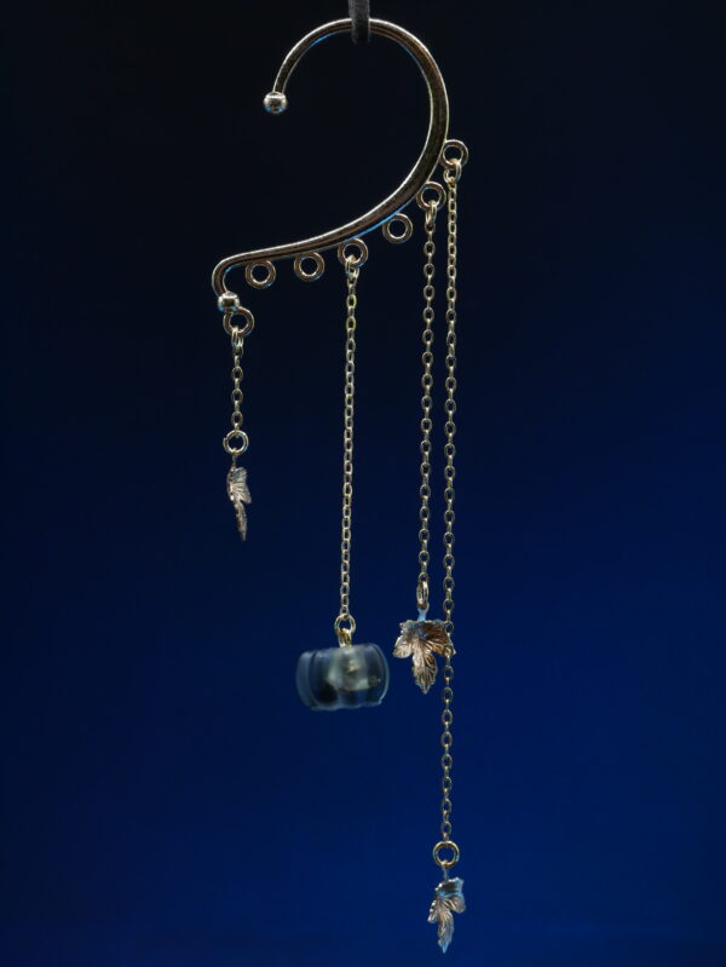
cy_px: 484
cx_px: 363
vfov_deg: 32.2
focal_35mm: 60
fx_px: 1676
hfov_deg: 24.4
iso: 800
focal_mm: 30
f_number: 6.3
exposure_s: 1/60
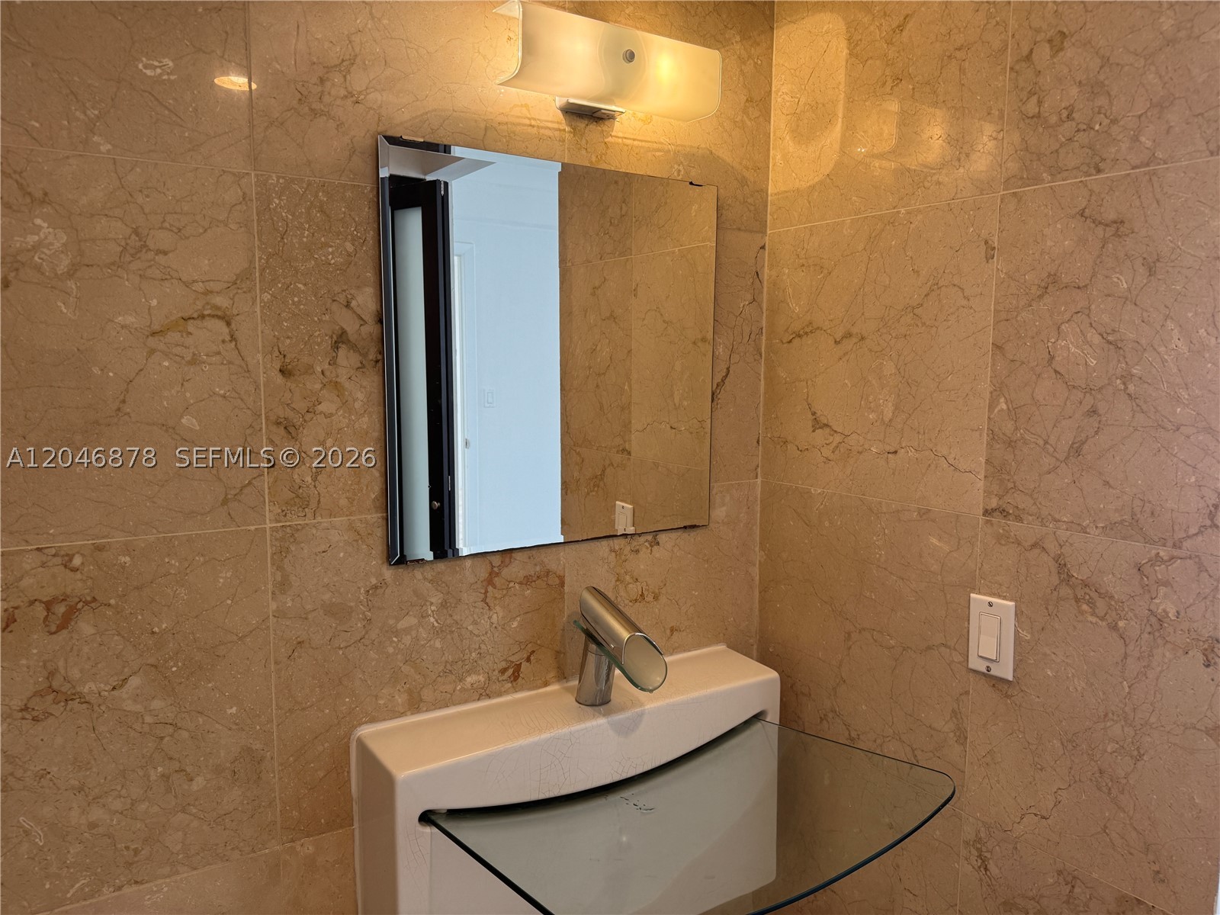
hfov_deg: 71.6
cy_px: 458
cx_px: 610
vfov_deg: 56.8
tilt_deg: -7.7
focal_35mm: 24
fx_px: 846
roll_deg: +0.1
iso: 125
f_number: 1.78
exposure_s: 1/120
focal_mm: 6.76
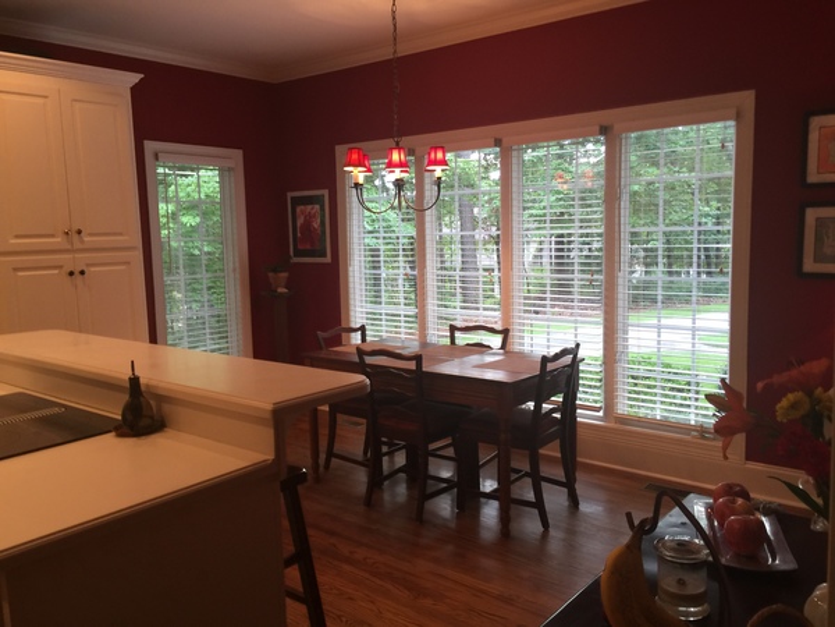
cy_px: 314
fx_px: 700
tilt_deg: -7.0
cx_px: 418
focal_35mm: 29
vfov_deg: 48.2
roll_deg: -0.6
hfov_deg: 61.7
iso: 32
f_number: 2.2
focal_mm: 4.15
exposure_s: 1/15
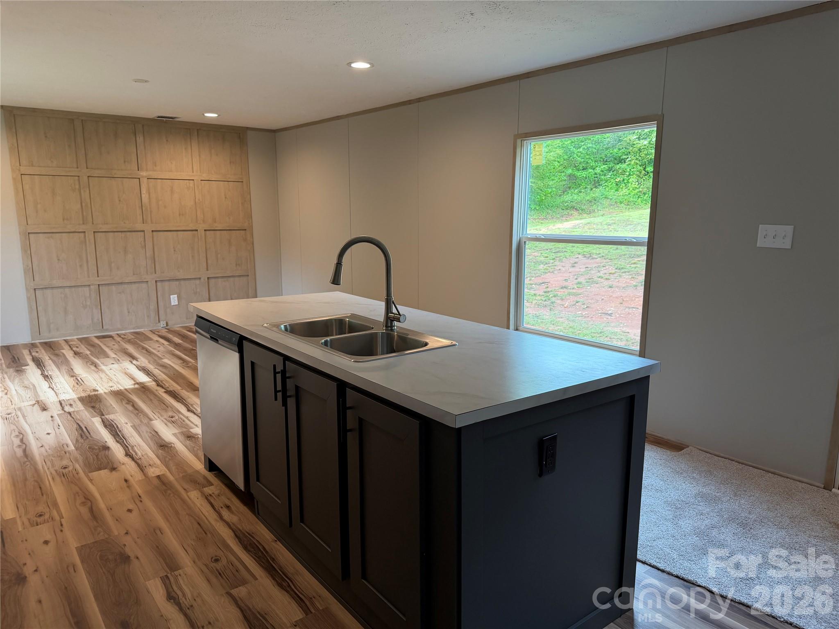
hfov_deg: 71.6
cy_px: 314
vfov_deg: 56.8
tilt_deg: -13.3
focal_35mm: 24
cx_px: 420
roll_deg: +0.0
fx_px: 582
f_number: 1.78
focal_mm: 6.76
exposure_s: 1/120
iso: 200
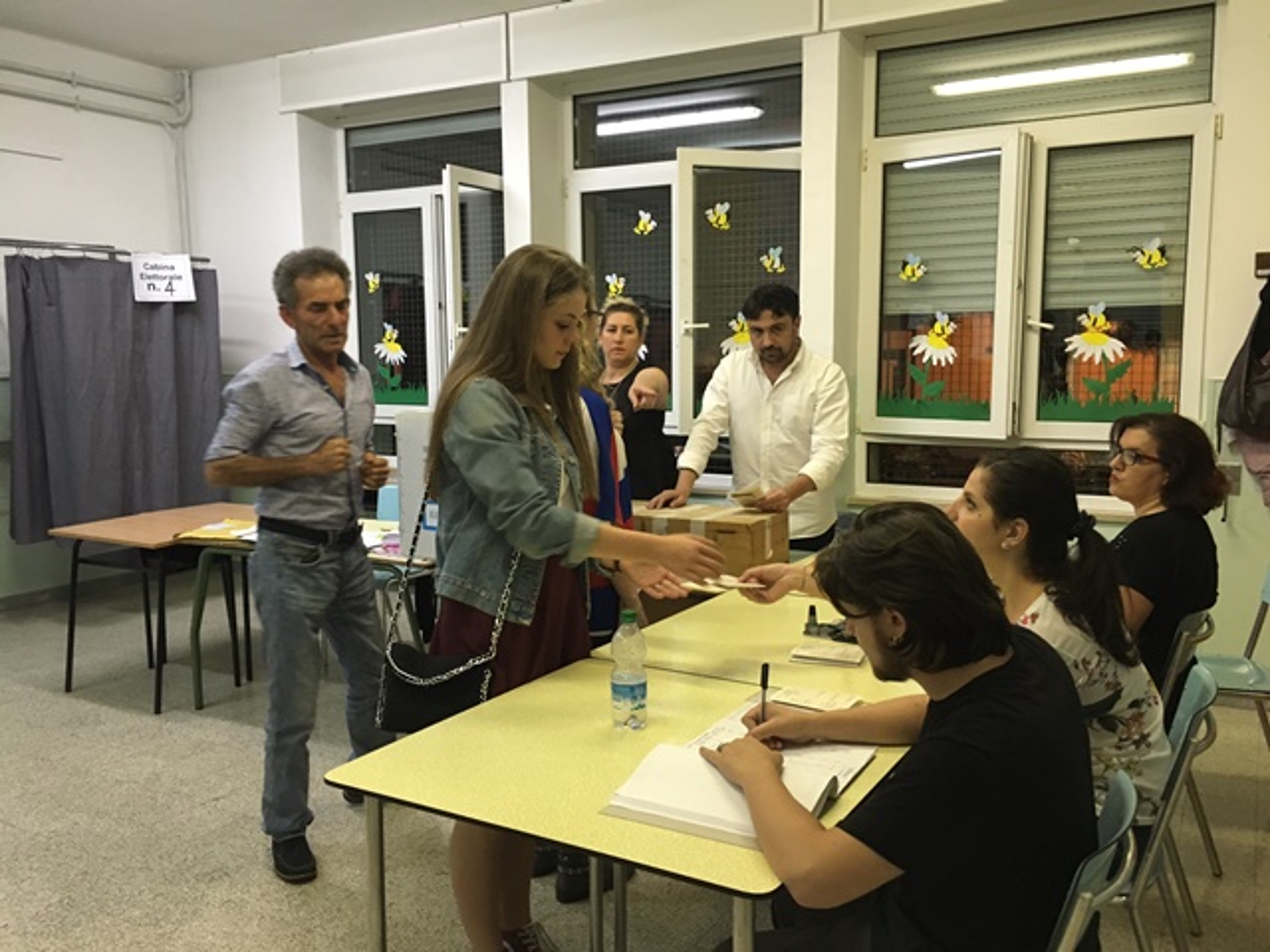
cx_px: 635
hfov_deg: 61.7
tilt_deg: -7.7
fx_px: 1064
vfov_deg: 48.2
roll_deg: +0.8
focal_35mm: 29
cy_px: 476
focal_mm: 4.15
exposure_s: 1/33
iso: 160
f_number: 2.2
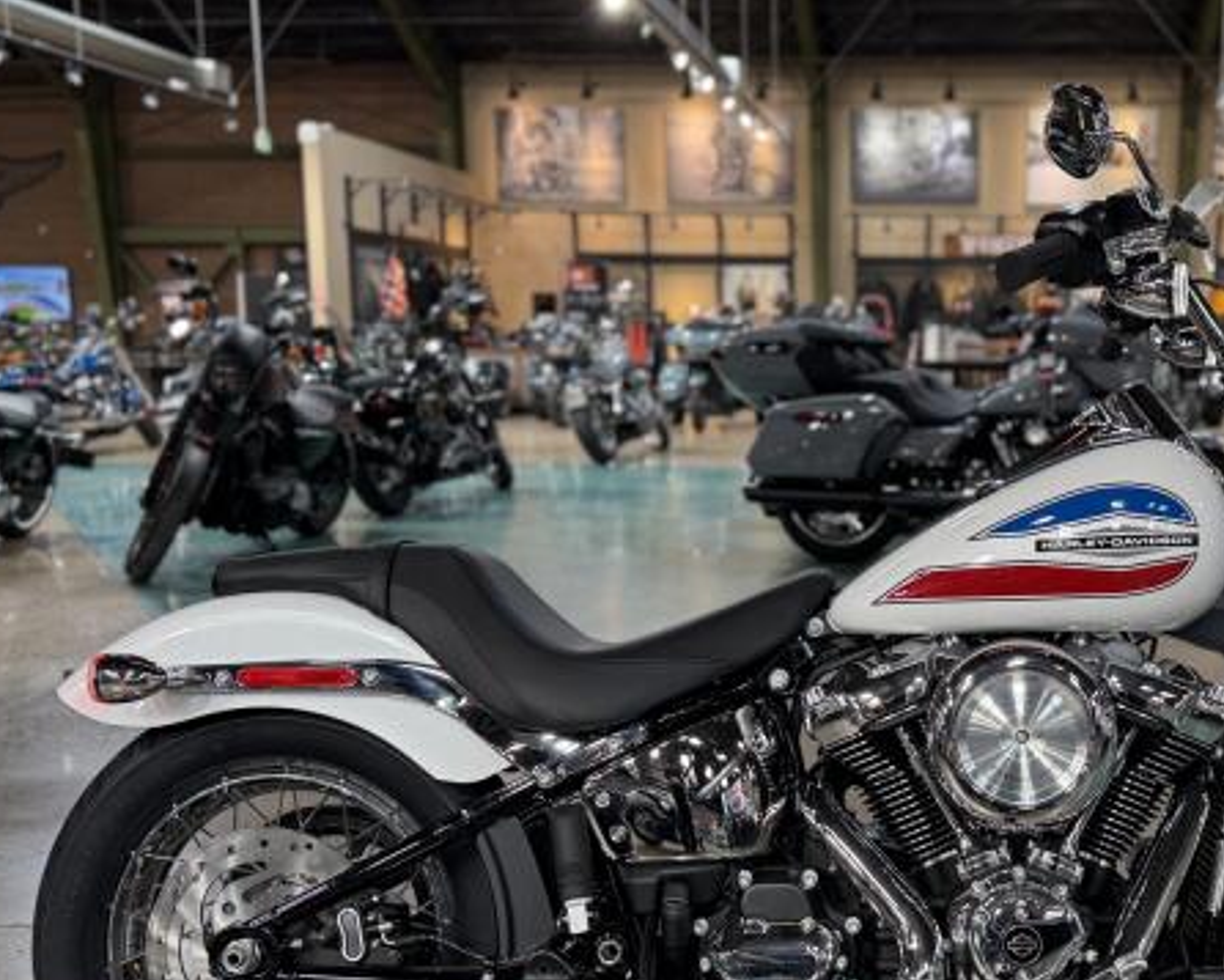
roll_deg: +0.6
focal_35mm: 42
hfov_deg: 42.4
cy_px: 598
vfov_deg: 35.5
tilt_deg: -9.4
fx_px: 1522
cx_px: 930
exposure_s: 1/60
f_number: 1.78
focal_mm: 6.76
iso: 125
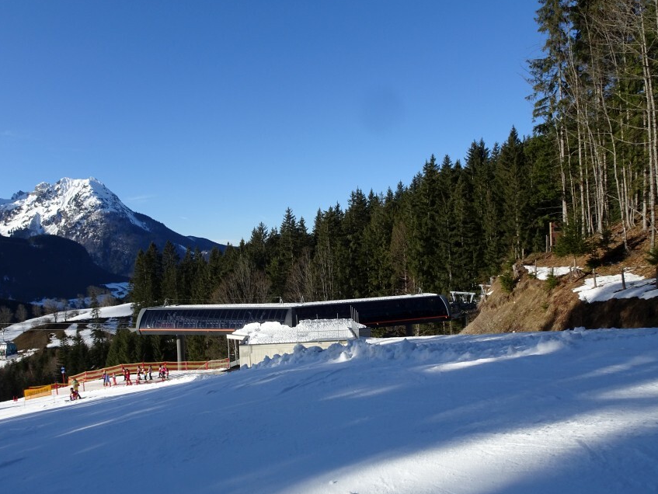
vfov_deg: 48.1
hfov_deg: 61.5
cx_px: 296
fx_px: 551
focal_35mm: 29
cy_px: 289
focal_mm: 4.1
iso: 80
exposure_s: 1/800
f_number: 3.5
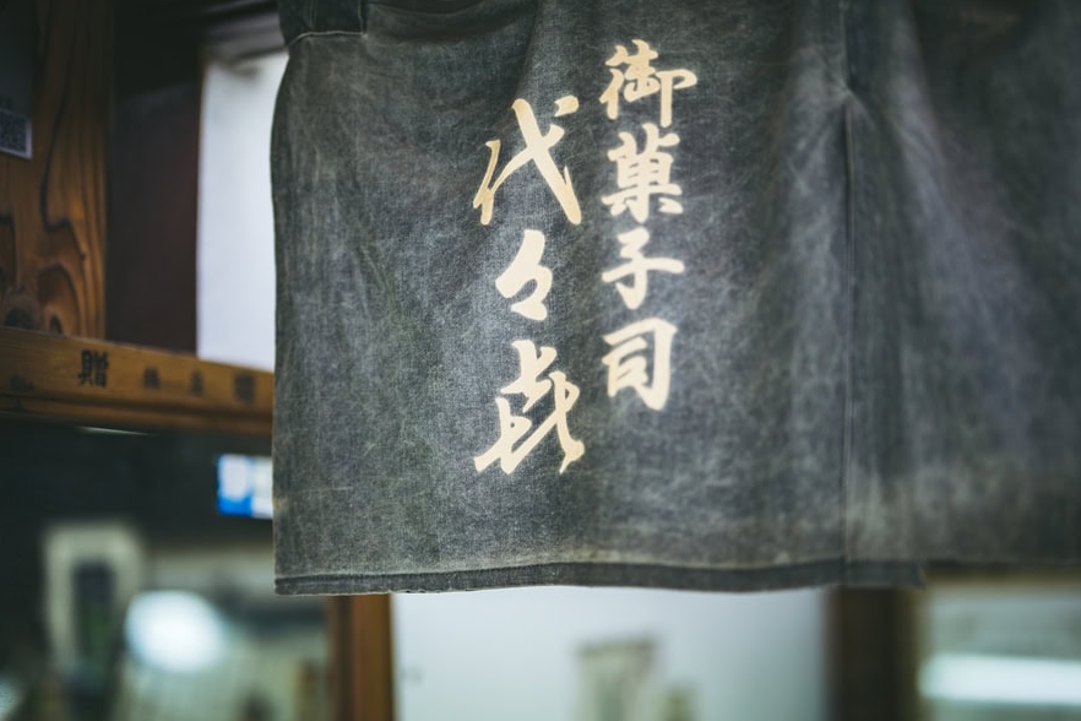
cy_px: 364
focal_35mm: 51
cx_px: 547
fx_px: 1531
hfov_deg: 38.9
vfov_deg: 26.5
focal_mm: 50
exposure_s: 1/640
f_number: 1.2
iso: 400
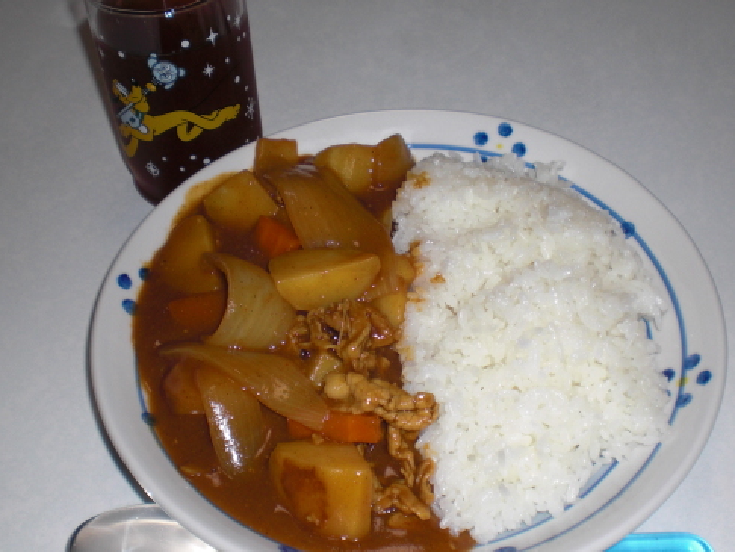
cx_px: 398
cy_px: 280
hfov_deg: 38.1
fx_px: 1062
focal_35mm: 50
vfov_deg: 29.1
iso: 64
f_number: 3.1
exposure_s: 1/60
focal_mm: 6.3
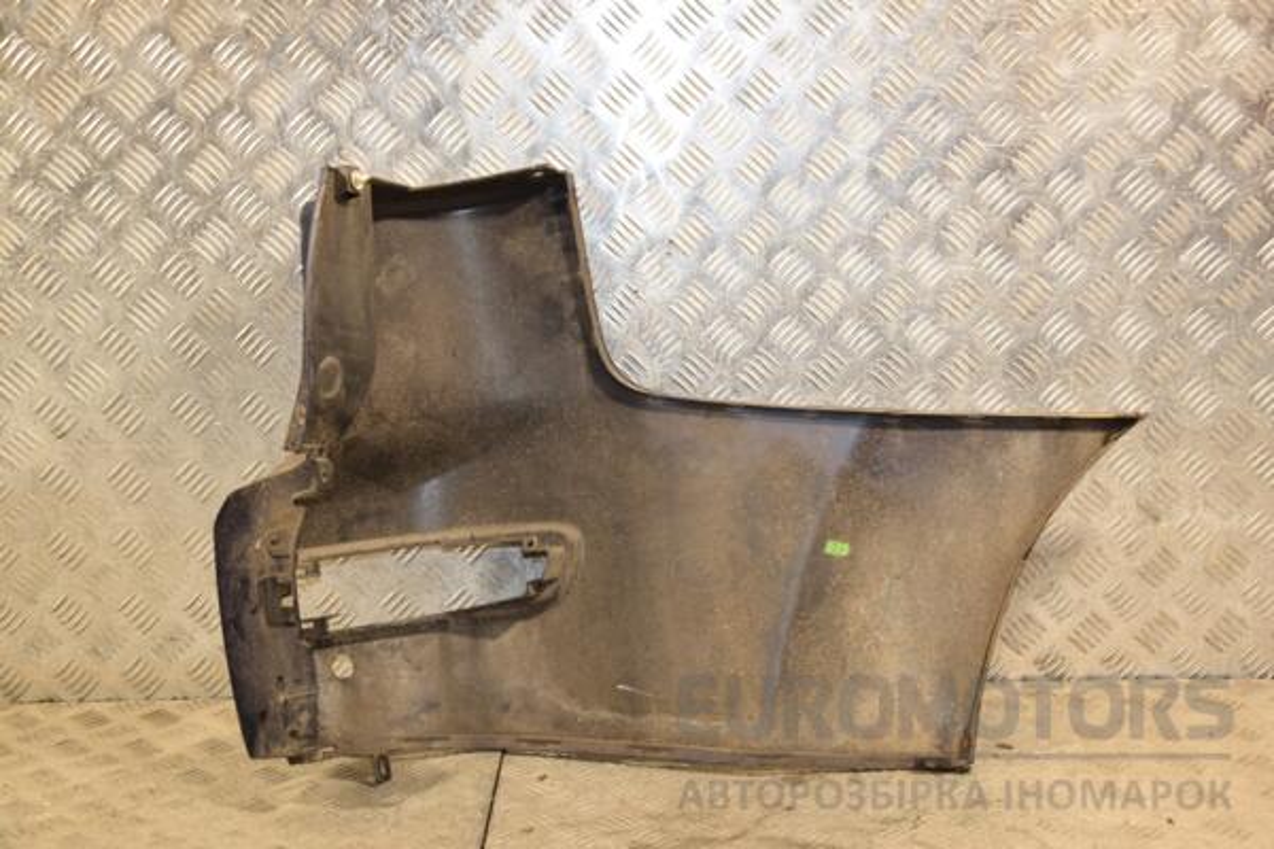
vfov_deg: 23.8
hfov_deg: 35.1
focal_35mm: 57
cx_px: 637
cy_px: 424
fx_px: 2017
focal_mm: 38
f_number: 5
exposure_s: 1/125
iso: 800
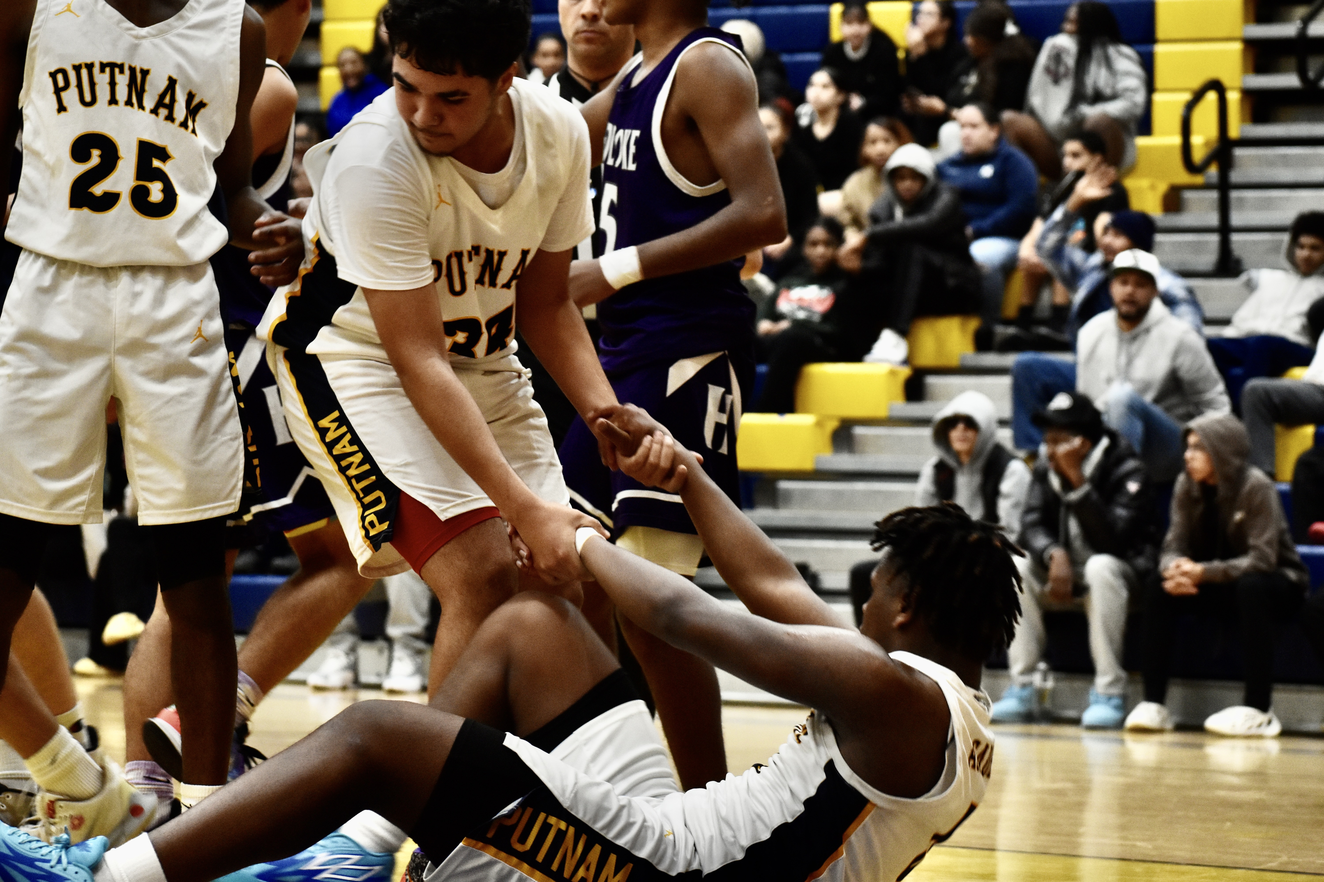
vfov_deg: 9.9
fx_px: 5075
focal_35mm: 138
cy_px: 441
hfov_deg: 14.9
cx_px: 662
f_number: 5.6
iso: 1600
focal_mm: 92
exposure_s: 1/200
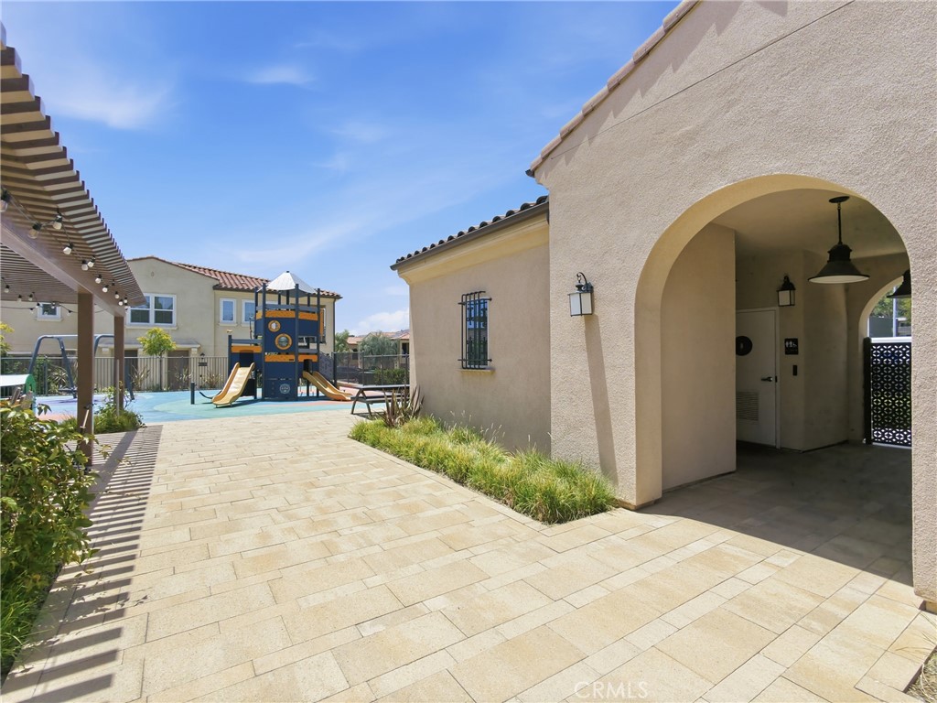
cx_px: 468
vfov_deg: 78.1
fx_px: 433
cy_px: 352
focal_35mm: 16
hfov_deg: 94.5
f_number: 2.2
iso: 100
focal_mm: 3
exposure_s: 1/800
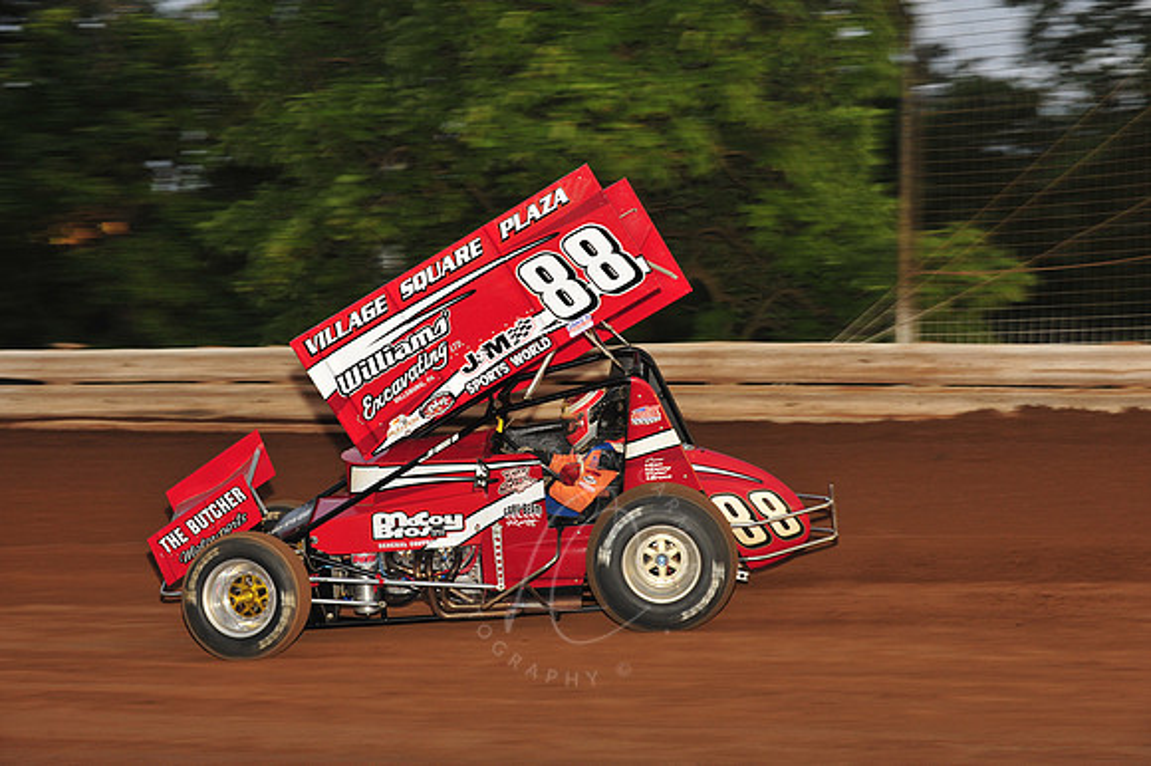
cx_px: 576
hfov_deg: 19.5
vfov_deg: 13.0
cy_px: 383
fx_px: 3355
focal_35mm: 105
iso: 1000
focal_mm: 105
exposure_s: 1/320
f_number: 8
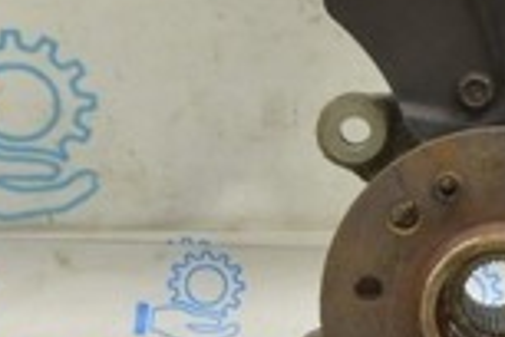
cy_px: 15
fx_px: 1936
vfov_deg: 9.9
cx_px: 376
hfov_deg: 14.8
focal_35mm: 138
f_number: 5.6
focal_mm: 22
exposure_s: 1/20
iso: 400
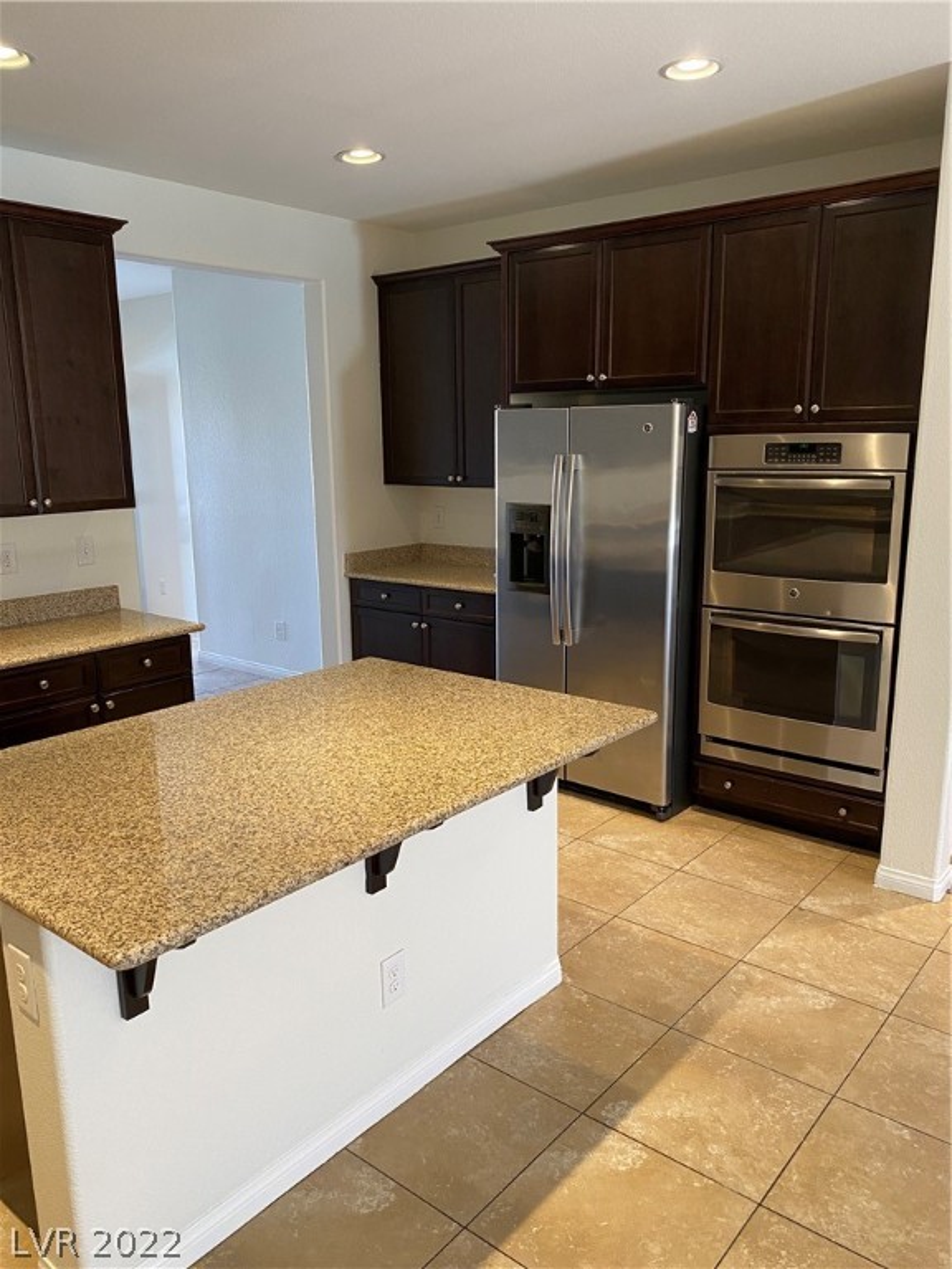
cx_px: 476
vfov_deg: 67.3
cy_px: 634
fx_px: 953
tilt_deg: -11.0
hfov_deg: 53.1
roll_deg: +0.8
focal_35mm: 26
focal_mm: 4.25
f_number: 1.8
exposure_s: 1/60
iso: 125
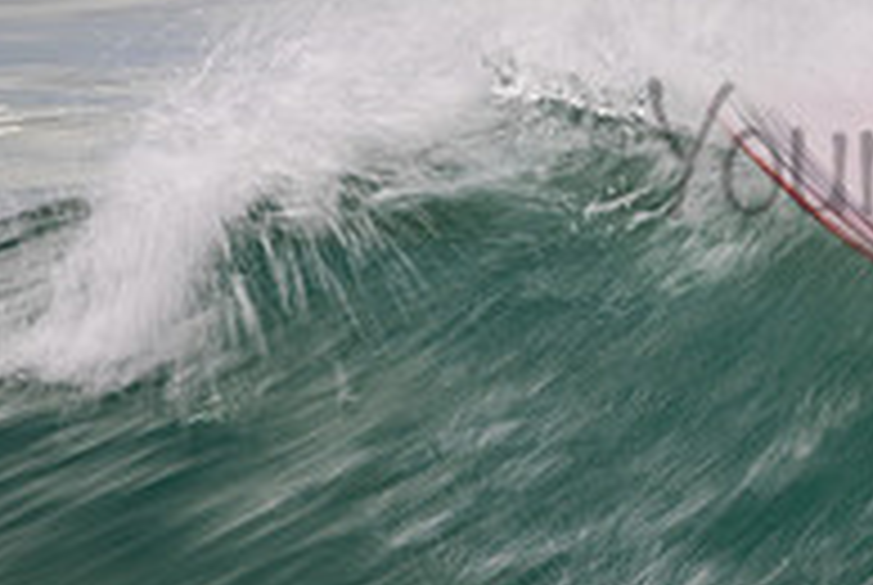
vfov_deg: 0.9
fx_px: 36284
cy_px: 110
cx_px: 1112
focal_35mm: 1494
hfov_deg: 1.4
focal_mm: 500
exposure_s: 1/20
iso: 64
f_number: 16
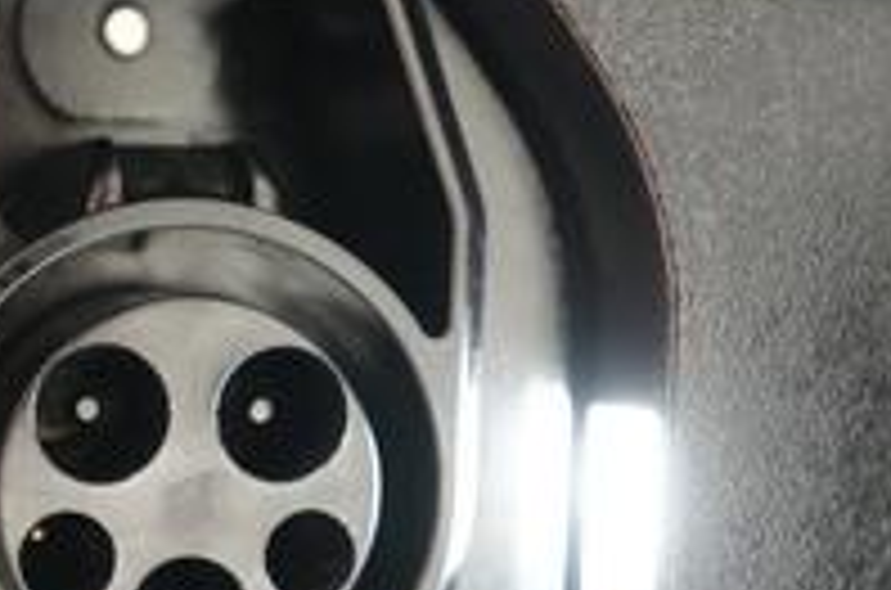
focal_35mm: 81
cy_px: 540
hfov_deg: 24.8
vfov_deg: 16.5
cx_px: 220
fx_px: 2000
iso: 12800
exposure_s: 1/125
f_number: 2.8
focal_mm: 25
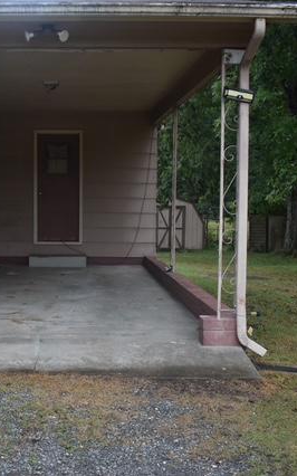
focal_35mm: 46
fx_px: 596
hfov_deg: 27.4
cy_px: 238
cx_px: 60
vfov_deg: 43.5
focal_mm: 20
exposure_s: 1/250
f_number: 3.8
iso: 500
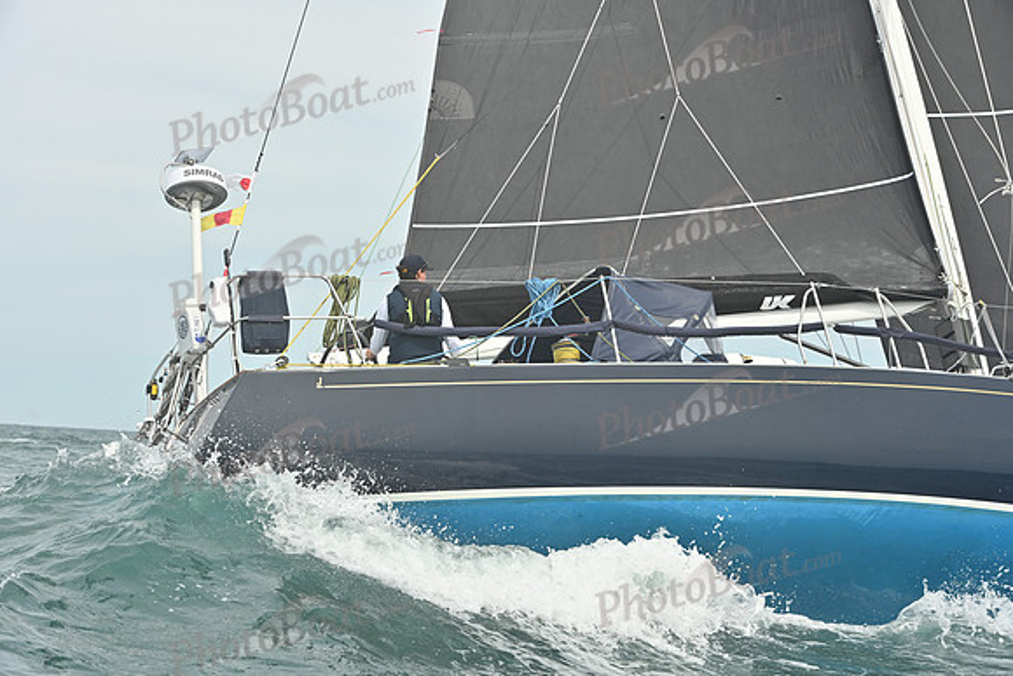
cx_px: 506
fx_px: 1970
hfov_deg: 28.8
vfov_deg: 19.5
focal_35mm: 70
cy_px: 338
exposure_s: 1/1250
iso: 320
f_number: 8
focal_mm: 70
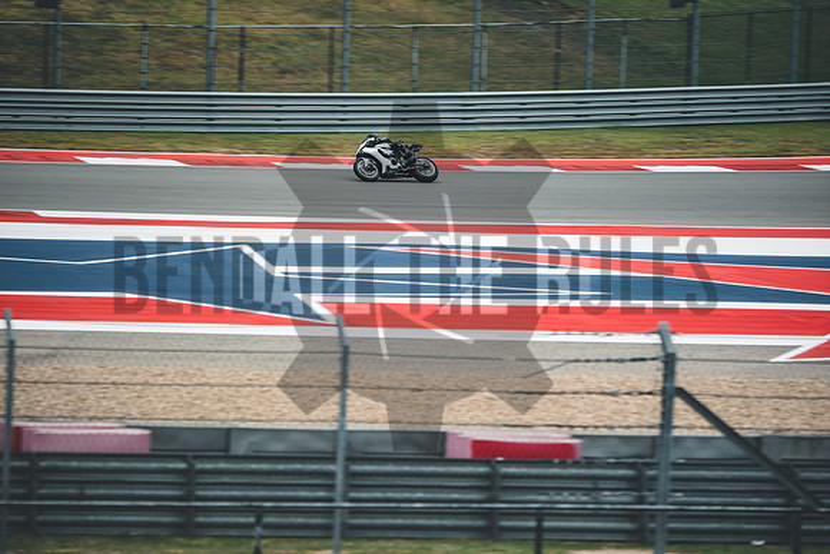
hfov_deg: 6.9
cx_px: 415
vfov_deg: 4.6
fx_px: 6918
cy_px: 277
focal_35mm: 300
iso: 160
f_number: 2
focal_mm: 200
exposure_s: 1/250
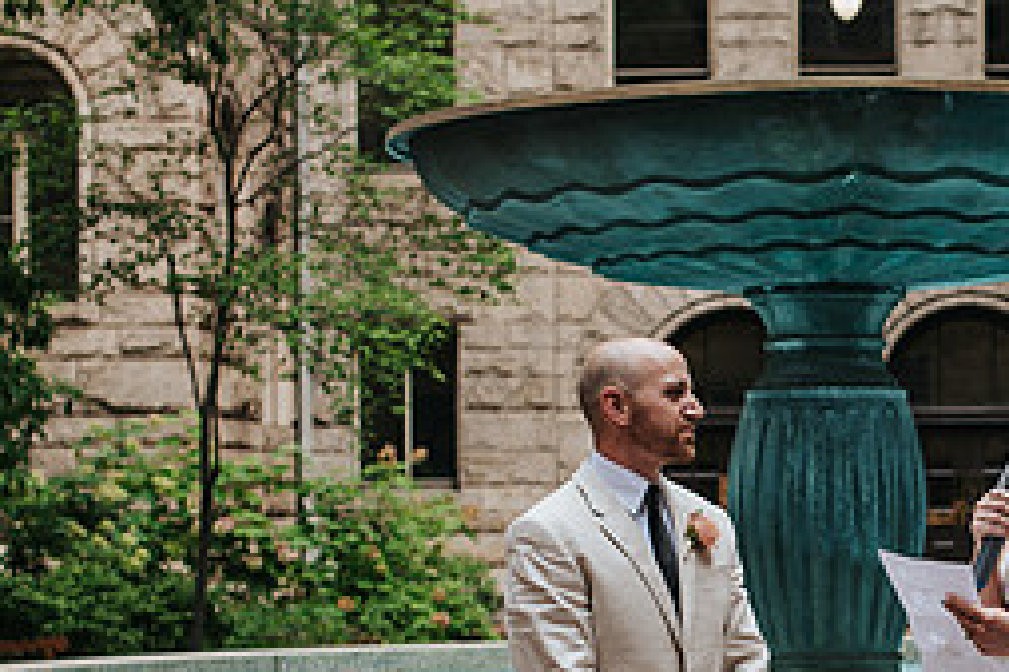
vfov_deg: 11.8
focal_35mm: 115
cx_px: 858
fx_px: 3221
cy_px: 594
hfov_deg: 17.6
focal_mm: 50
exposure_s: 1/400
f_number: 4
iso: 280
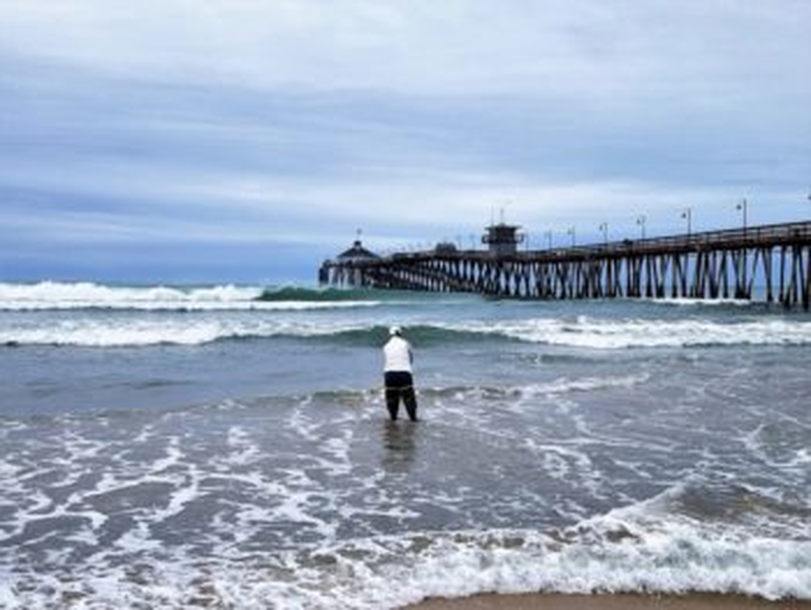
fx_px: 610
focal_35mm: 26
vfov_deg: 53.1
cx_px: 406
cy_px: 305
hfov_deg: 67.3
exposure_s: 1/4368
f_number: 1.7
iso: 50
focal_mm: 4.2
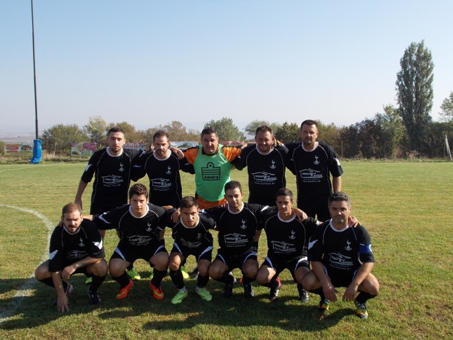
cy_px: 170
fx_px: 510
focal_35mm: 39
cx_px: 226
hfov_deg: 47.9
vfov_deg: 36.8
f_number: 3.9
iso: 80
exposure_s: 1/400
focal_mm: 6.9
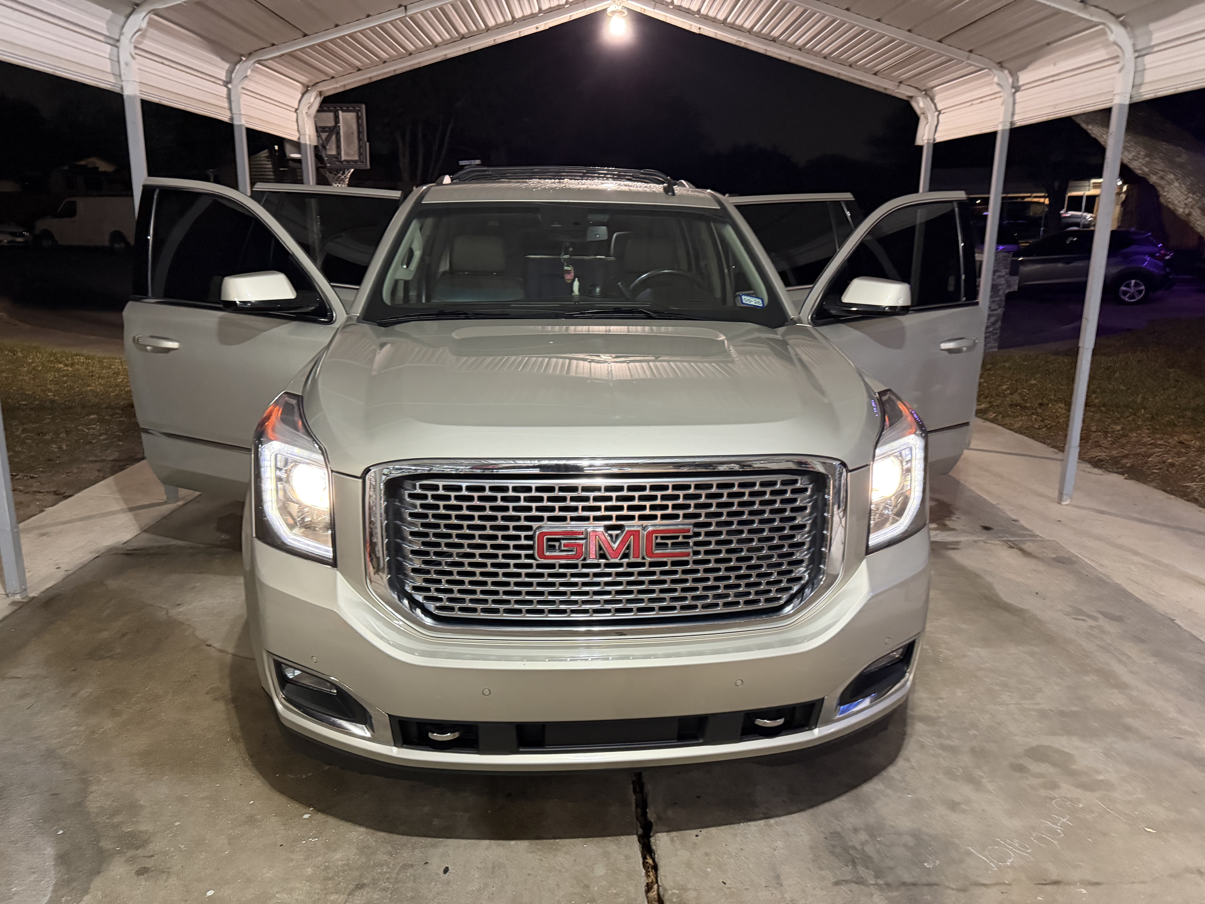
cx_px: 602
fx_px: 835
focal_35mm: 24
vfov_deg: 56.8
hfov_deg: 71.6
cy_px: 452
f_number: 1.78
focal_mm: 6.76
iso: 800
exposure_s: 1/60
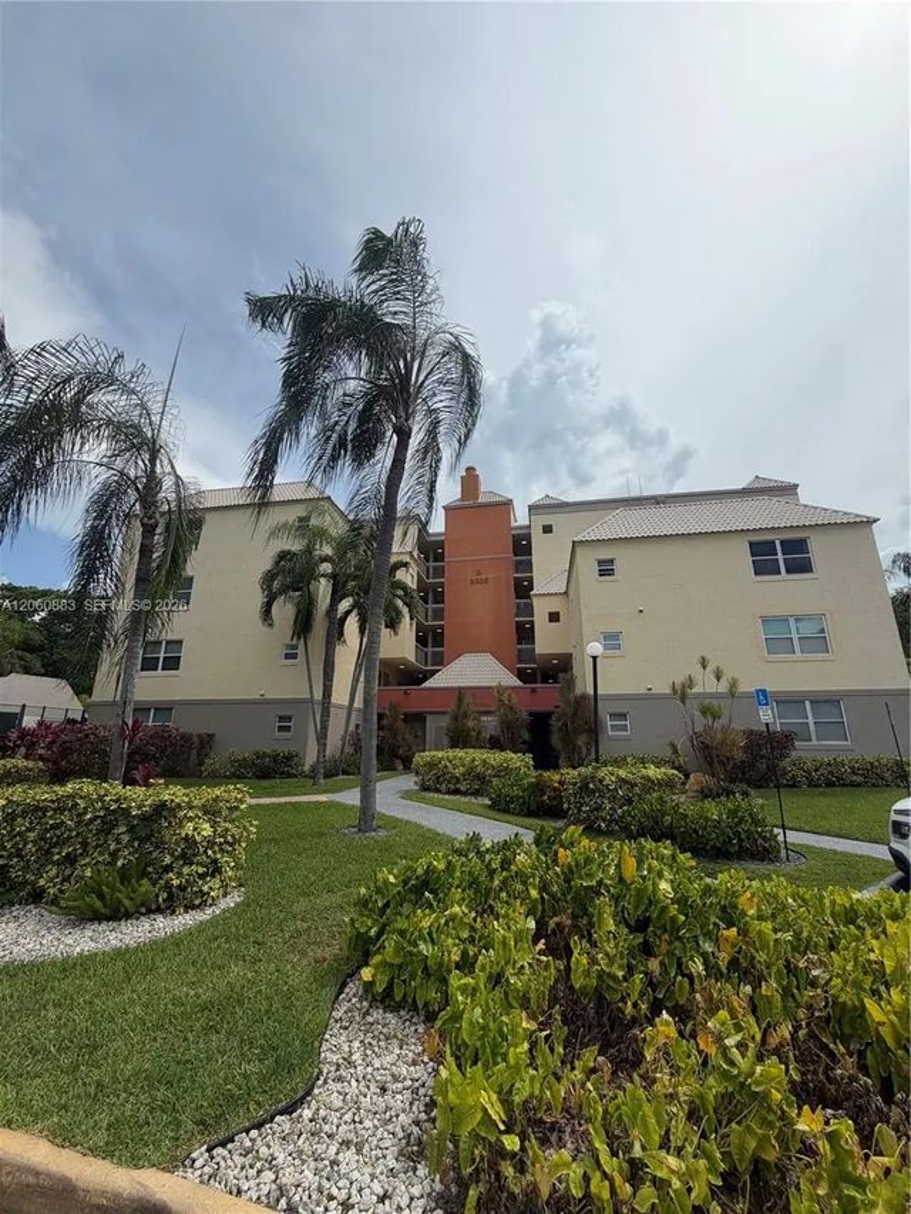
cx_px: 456
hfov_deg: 85.7
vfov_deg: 102.1
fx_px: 491
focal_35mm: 14
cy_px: 607
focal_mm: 2.22
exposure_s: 1/1534
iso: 20
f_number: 2.2
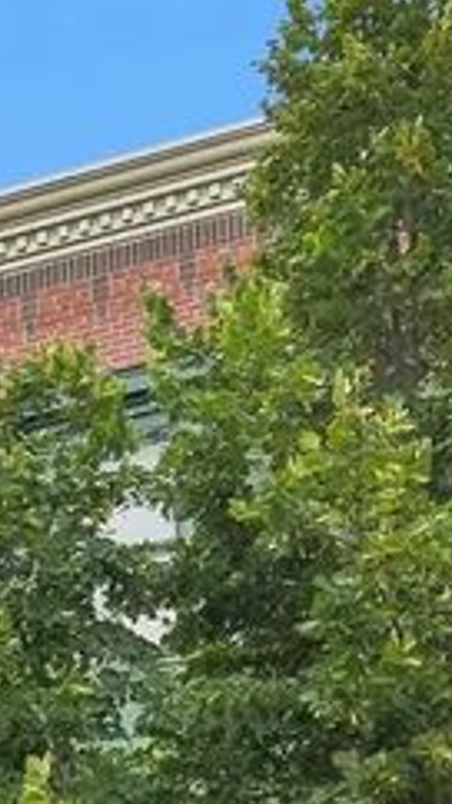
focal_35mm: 93
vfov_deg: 22.0
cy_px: 822
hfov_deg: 11.8
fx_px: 1983
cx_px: -402
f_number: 8
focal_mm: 14
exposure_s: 1/50
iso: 400
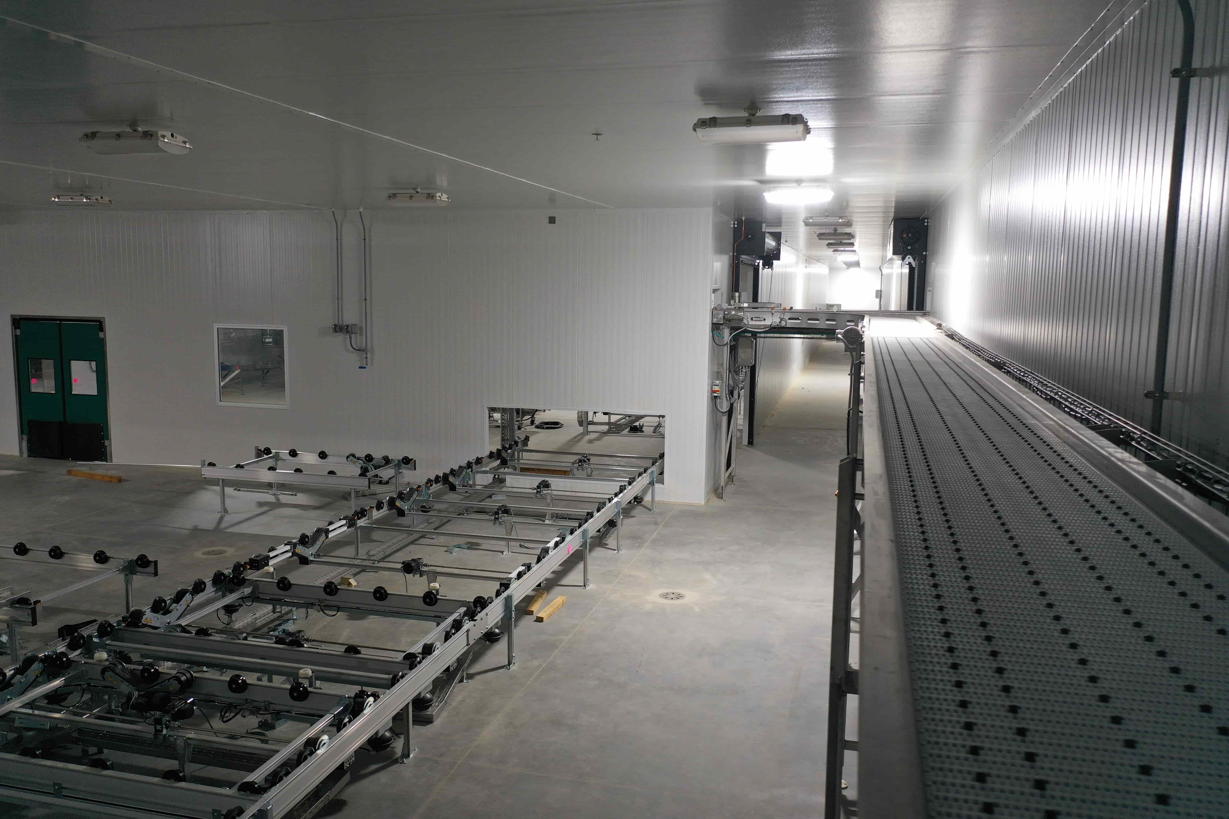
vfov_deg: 46.4
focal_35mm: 28
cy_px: 410
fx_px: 956
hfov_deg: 65.5
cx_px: 614
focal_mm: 10.26
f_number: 2.8
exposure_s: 1/15
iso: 200
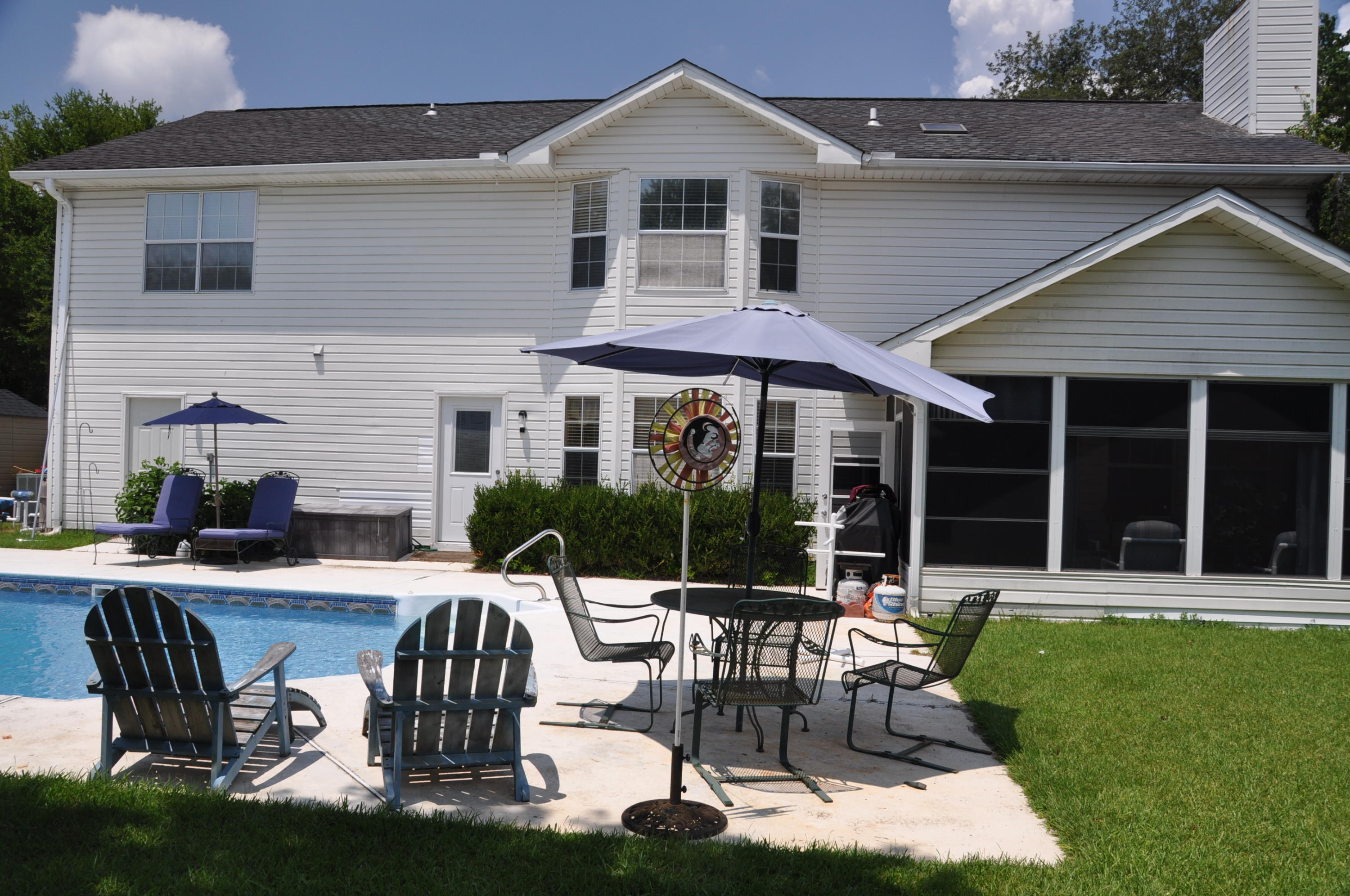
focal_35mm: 27
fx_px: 1011
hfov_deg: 67.4
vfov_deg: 47.8
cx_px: 675
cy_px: 448
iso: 200
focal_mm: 18
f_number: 8
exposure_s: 1/250
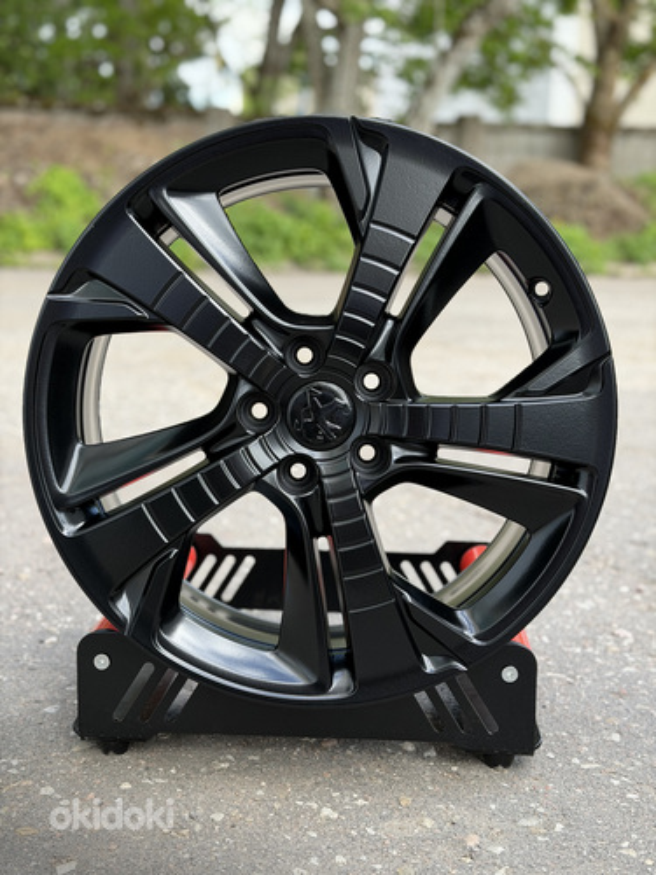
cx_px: 328
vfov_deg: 39.7
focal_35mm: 48
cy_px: 438
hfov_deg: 30.3
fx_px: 1213
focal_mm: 6.76
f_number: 1.78
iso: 64
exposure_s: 1/278
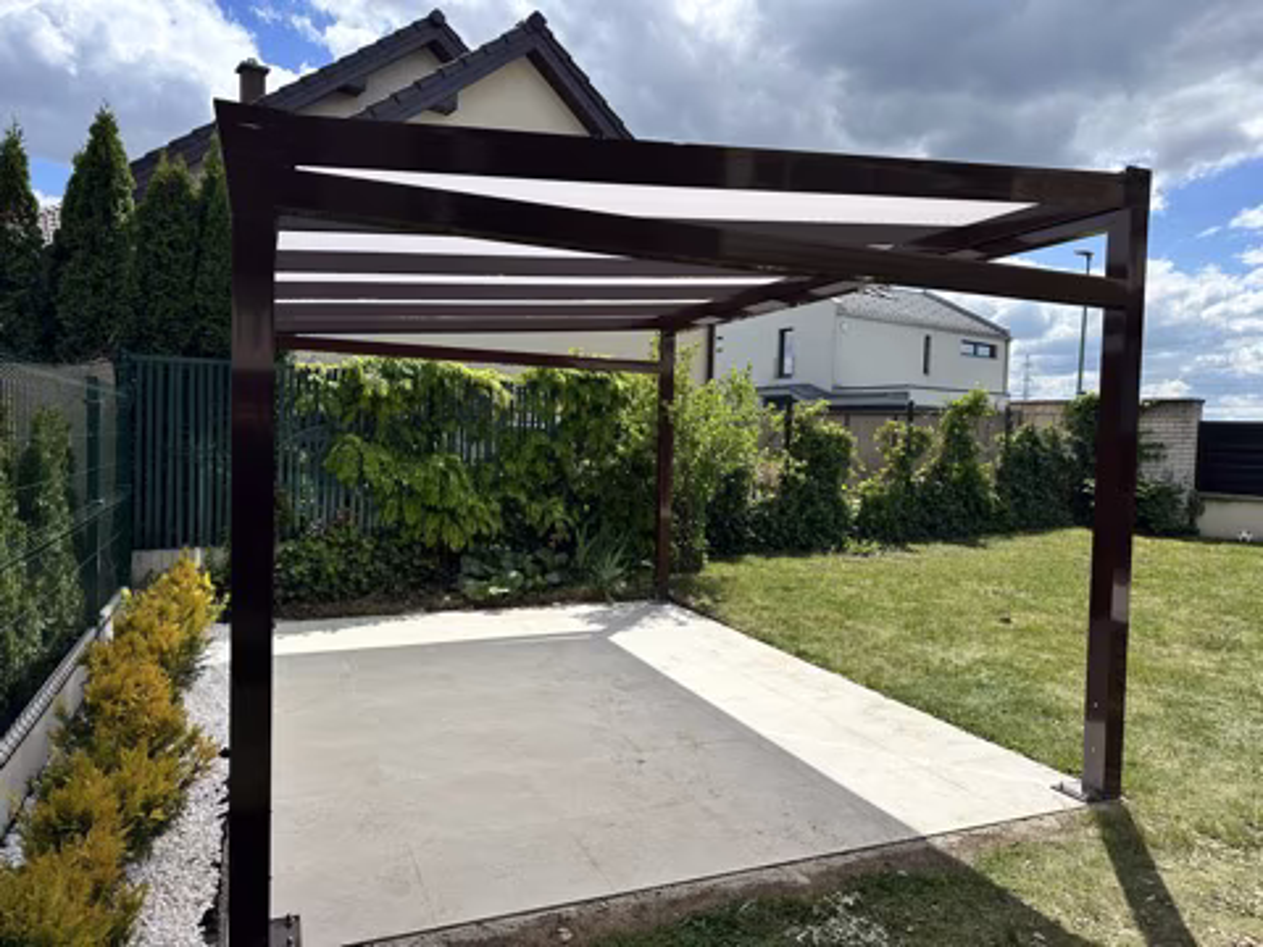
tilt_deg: -2.3
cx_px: 632
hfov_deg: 71.6
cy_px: 474
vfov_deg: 56.8
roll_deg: -1.5
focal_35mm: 24
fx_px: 876
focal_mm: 6.86
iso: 80
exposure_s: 1/4545
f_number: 1.78
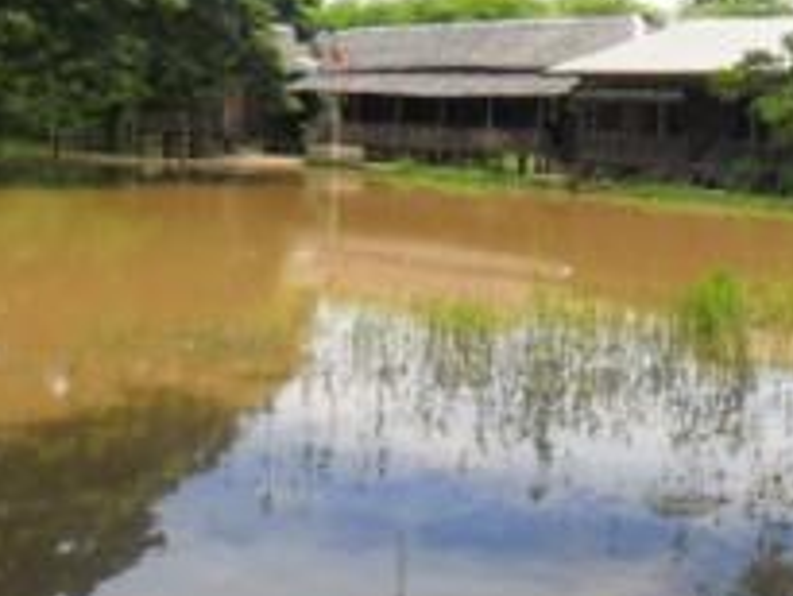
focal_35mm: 59
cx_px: 596
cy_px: 252
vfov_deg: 24.8
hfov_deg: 32.1
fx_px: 1352
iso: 100
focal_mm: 4.9
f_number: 3.5
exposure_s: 1/1000
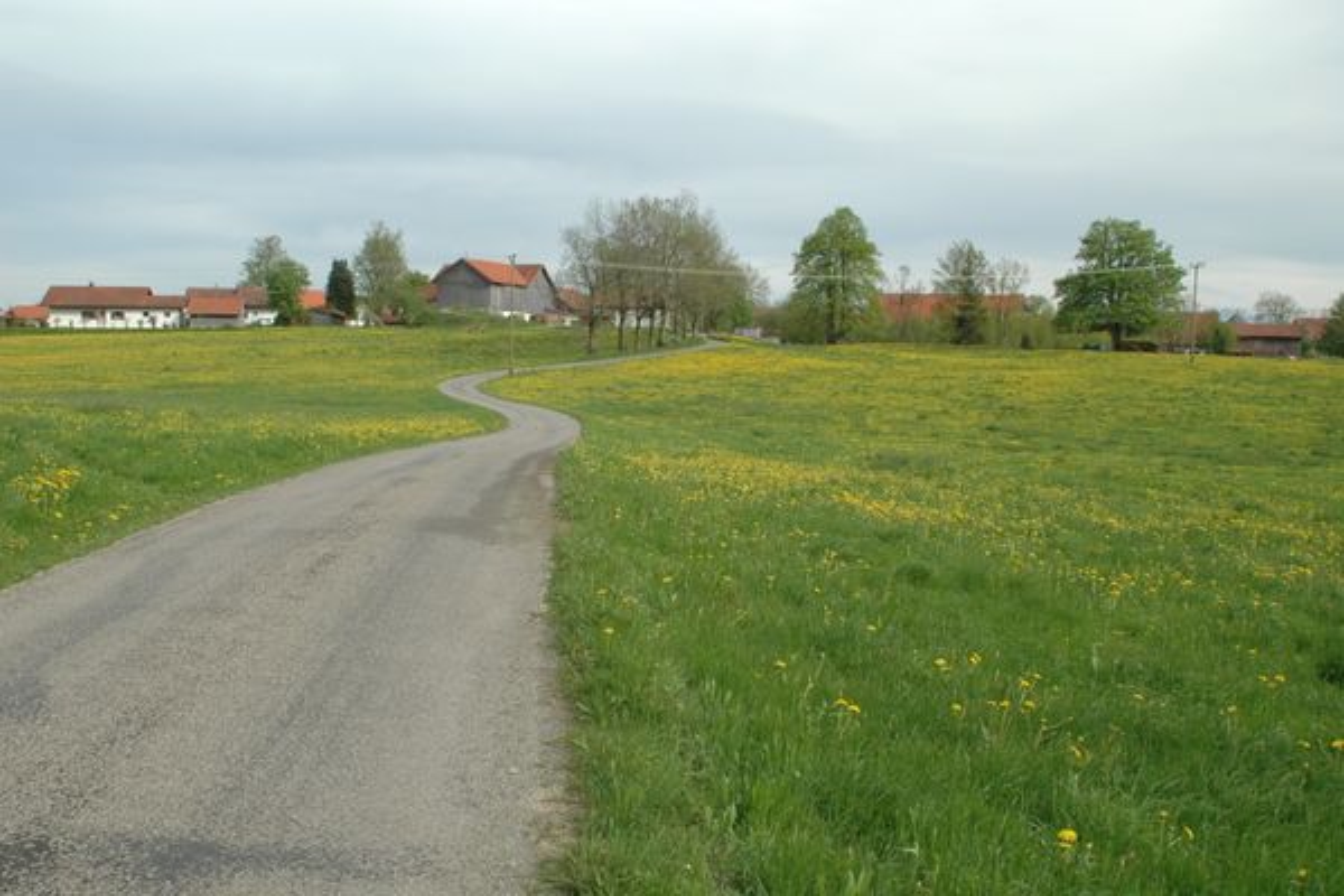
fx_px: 1344
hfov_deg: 53.1
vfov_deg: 36.9
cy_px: 448
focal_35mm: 36
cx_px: 672
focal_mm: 24
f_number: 13
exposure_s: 1/100
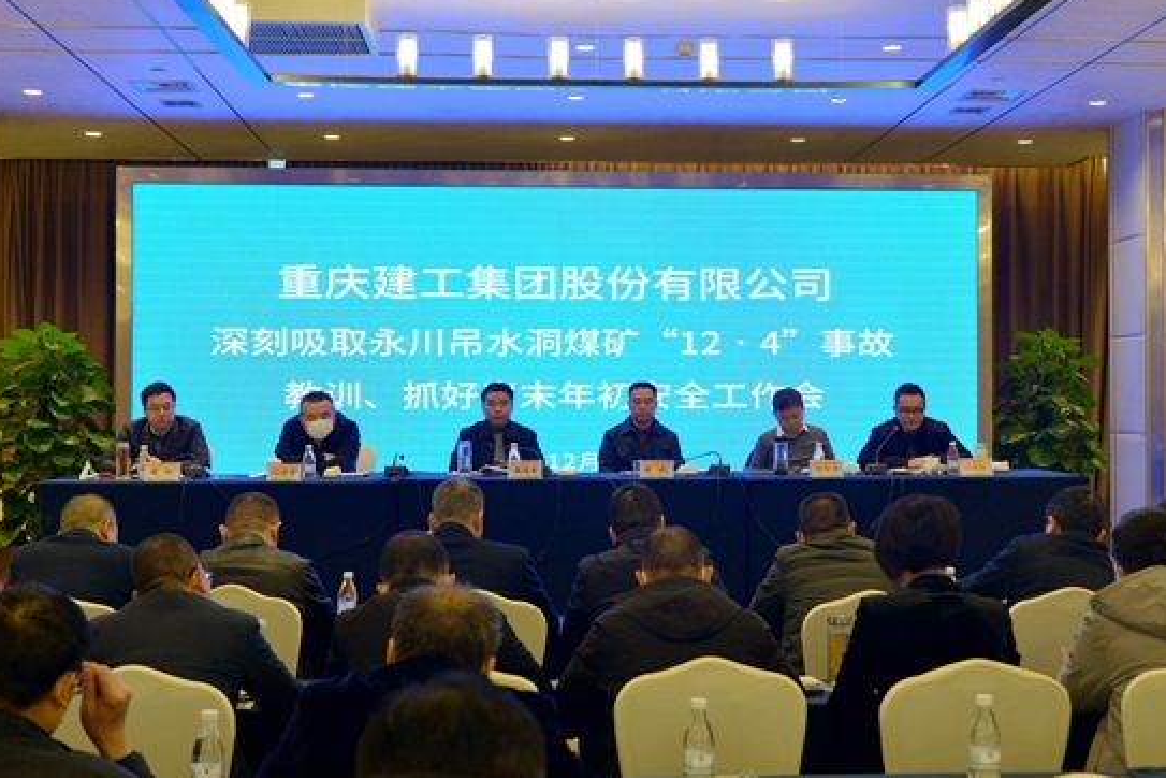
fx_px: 1716
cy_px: 383
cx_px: 631
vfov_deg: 25.5
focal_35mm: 53
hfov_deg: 37.5
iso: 1000
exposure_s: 1/60
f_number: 4
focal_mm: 48
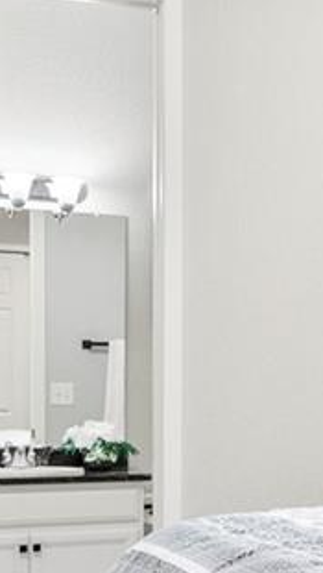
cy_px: 407
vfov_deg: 26.0
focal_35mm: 81
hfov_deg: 13.8
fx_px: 1230
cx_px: 528
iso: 640
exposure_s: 1/4
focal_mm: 15
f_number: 8
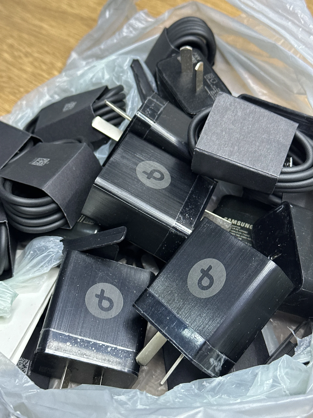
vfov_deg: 39.7
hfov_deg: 30.3
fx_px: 579
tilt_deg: -53.3
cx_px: 156
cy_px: 209
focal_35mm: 48
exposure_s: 1/33
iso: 320
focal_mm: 6.86
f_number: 1.78
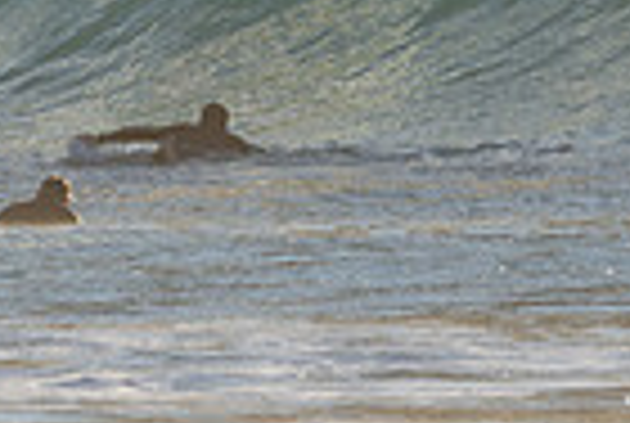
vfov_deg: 0.9
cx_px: 126
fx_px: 28252
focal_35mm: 1611
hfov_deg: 1.3
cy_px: -214
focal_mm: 260
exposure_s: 1/640
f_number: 5.6
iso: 110
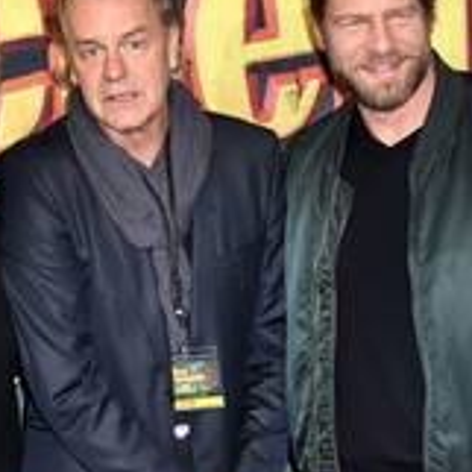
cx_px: 151
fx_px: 2638
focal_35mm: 171
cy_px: 284
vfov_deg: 10.2
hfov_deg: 10.2
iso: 640
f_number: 6.3
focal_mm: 48
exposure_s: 1/160
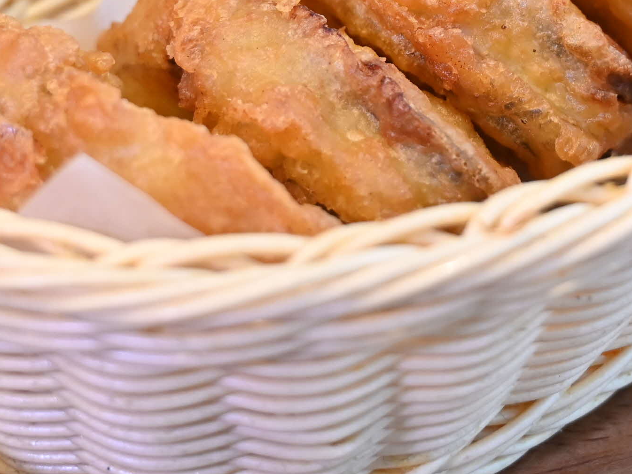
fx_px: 2008
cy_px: -76
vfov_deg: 13.2
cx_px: 430
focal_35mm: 110
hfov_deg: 17.8
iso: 1250
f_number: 4
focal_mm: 34
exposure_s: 1/100
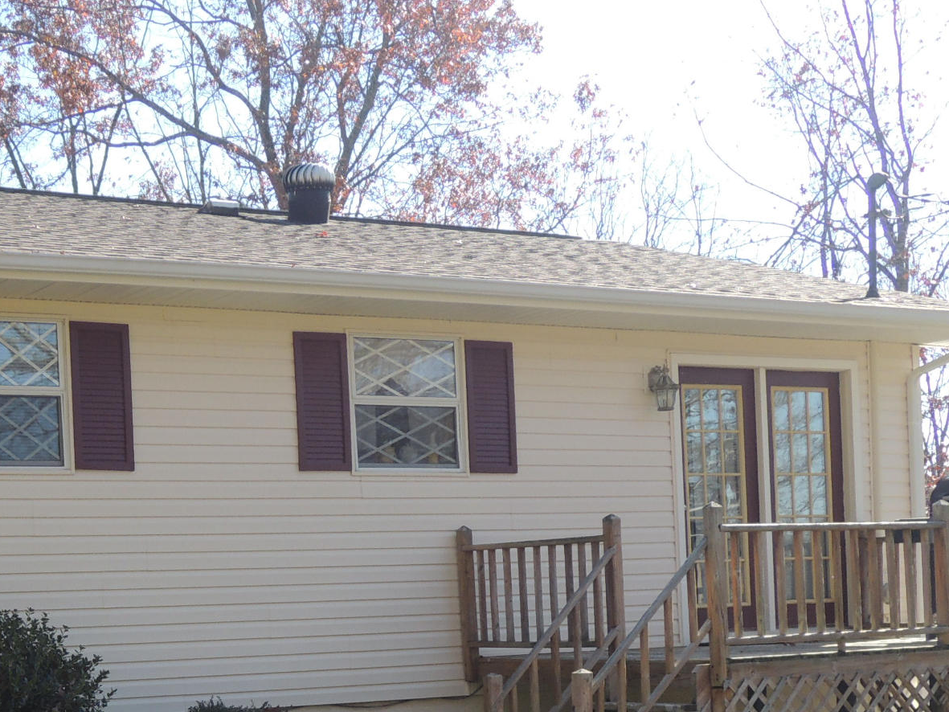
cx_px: 141
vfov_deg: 20.5
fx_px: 1919
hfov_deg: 27.0
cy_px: 667
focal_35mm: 70
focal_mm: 5.5
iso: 100
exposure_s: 1/500
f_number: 3
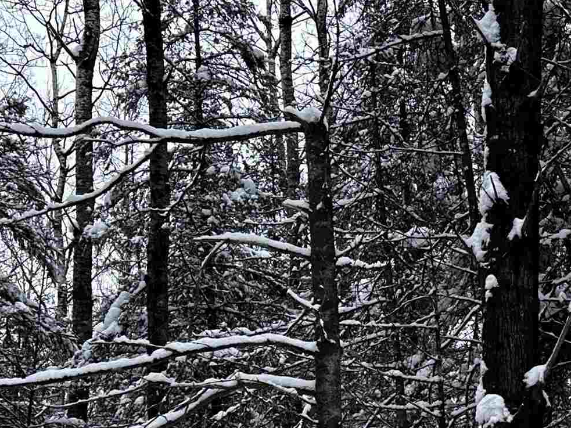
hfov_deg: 24.8
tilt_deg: +16.2
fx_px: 1237
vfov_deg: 19.4
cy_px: 368
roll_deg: +4.9
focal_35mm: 75
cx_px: 566
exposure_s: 1/918
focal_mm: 6.86
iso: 80
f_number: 1.78
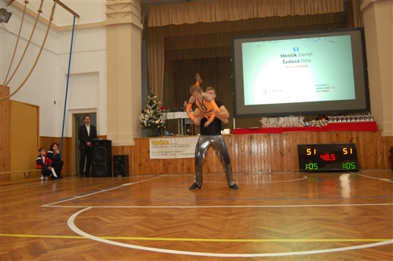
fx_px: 327
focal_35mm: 30
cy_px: 130
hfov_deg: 62.0
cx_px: 196
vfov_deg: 43.5
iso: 400
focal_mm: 20
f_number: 3.8
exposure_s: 1/60
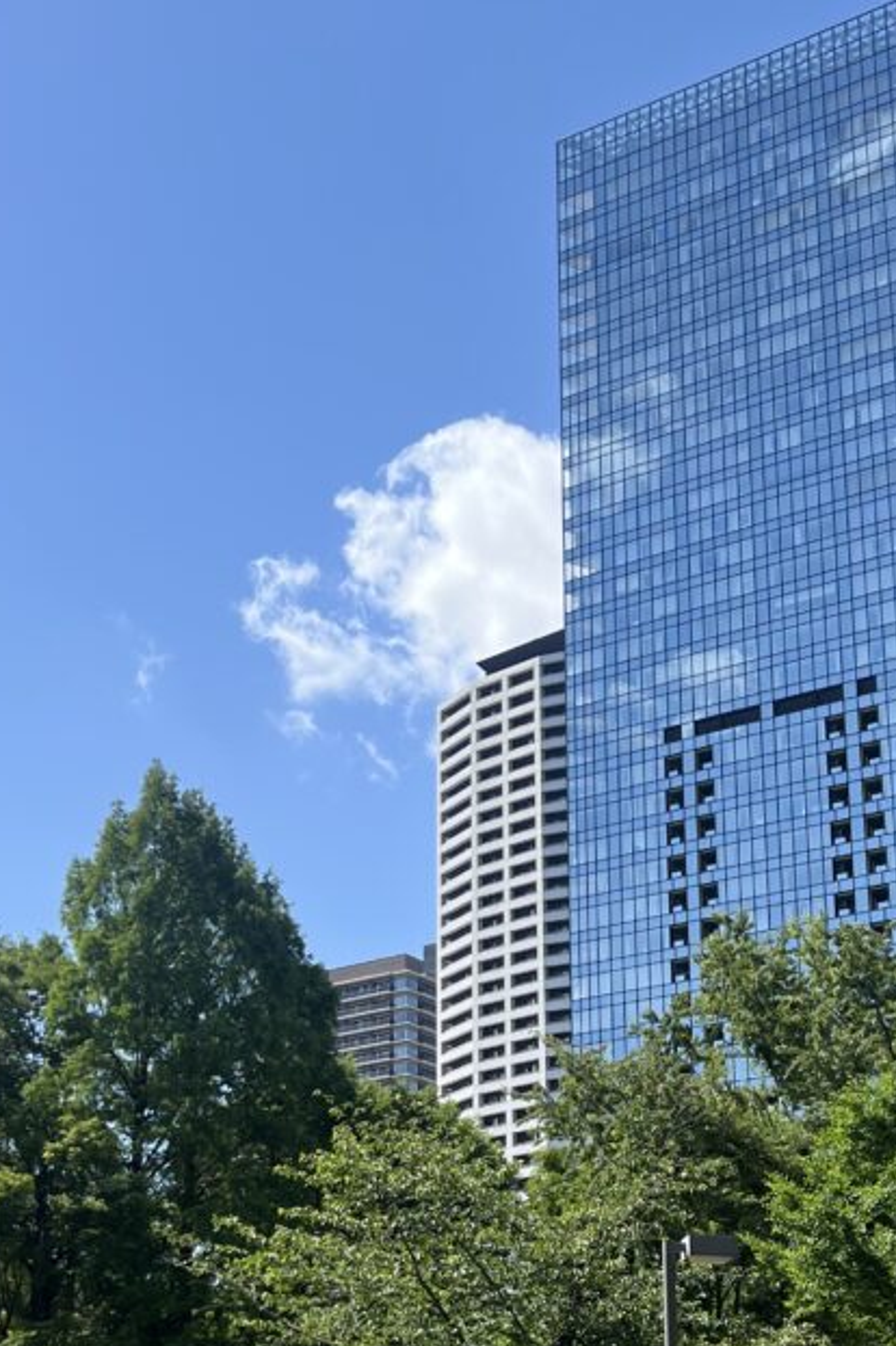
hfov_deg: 23.4
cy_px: 988
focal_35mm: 58
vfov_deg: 33.9
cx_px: 433
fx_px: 2168
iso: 50
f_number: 1.5
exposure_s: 1/3704
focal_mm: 5.7
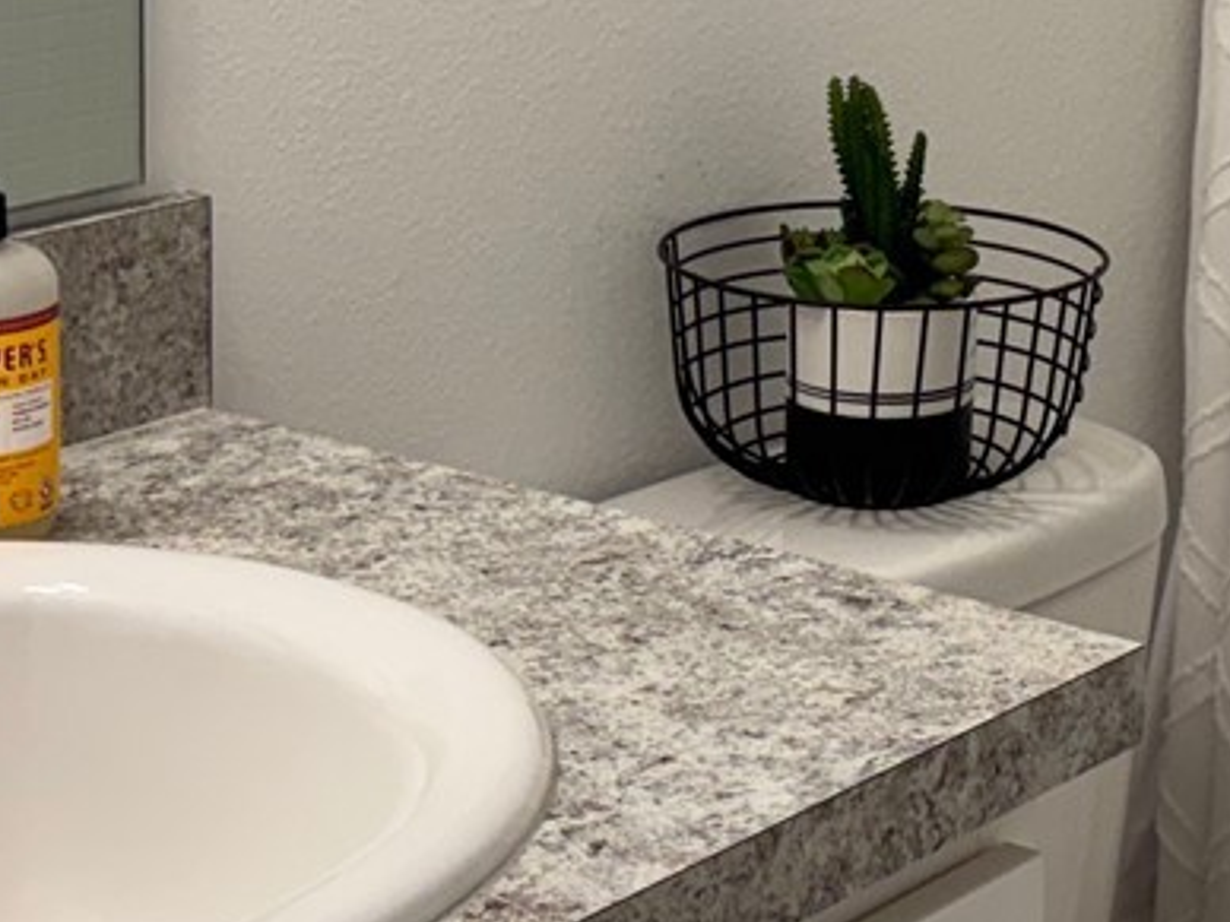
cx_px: 1129
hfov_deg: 19.4
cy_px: -155
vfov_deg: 14.5
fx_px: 3518
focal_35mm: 99
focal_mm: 6.76
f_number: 1.78
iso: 125
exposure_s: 1/120
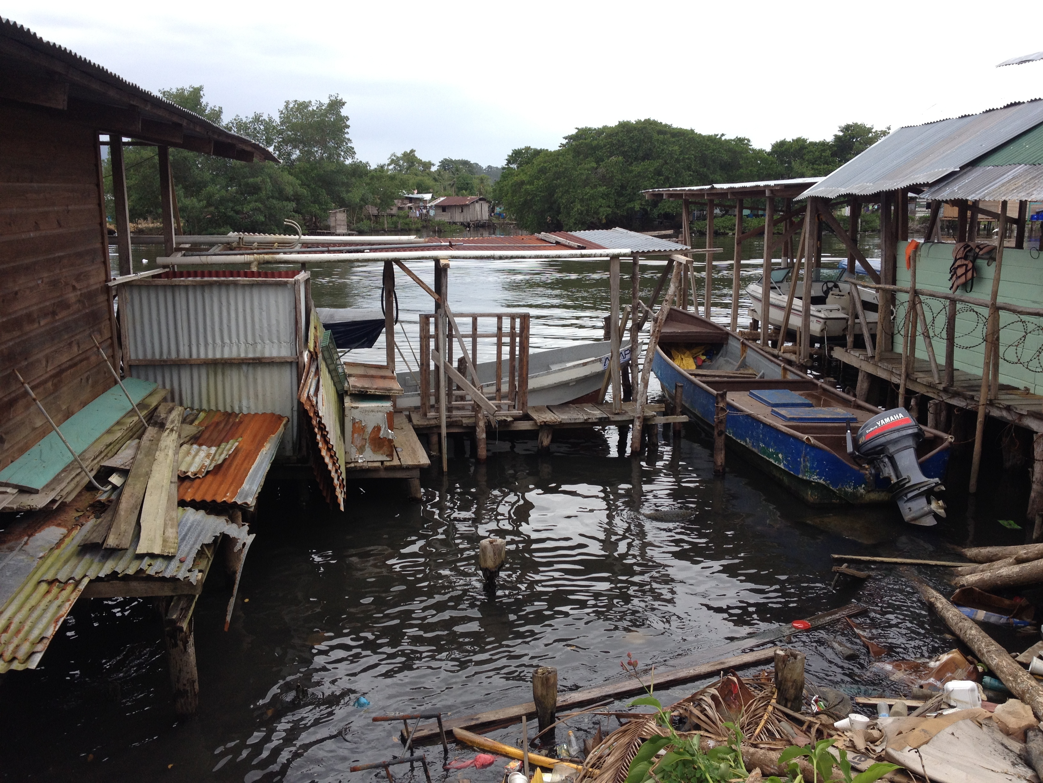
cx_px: 522
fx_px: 1055
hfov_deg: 52.6
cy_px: 392
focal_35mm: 35
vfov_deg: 40.7
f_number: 2.4
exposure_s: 1/657
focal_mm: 4.28
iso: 50
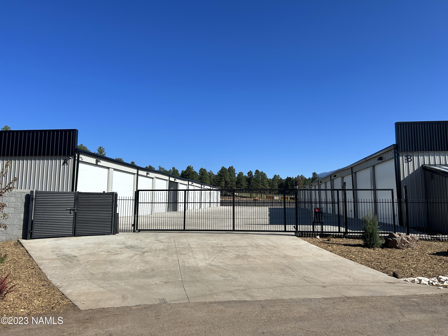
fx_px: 336
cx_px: 224
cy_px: 168
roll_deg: -0.2
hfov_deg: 67.3
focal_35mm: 26
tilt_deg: +6.8
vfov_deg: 53.1
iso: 50
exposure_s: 1/4831
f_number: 1.5
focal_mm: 5.7
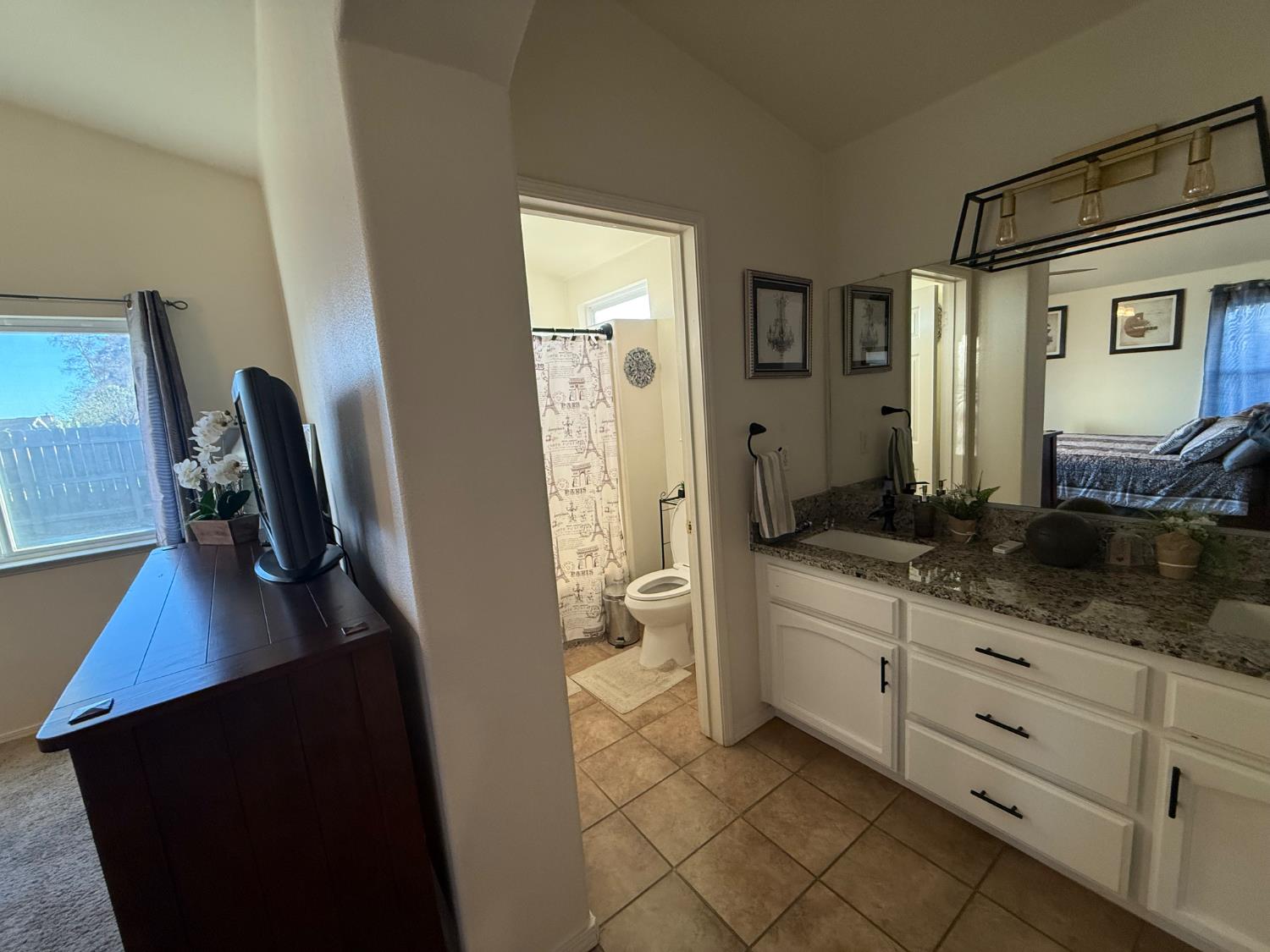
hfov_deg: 102.1
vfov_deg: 85.7
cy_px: 476
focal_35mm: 14
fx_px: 514
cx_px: 635
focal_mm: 2.22
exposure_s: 1/120
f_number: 2.2
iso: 320
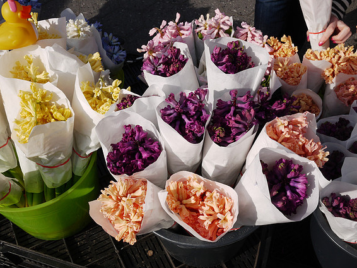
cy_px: 134
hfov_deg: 45.8
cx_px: 182
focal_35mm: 41
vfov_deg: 35.1
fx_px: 423
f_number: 14
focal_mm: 20
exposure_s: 1/125
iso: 100
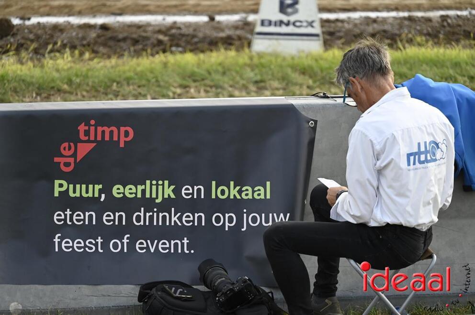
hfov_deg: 7.1
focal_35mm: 290
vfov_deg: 4.7
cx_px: 238
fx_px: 3822
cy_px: 158
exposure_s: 1/400
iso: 320
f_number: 5.3
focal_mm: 290
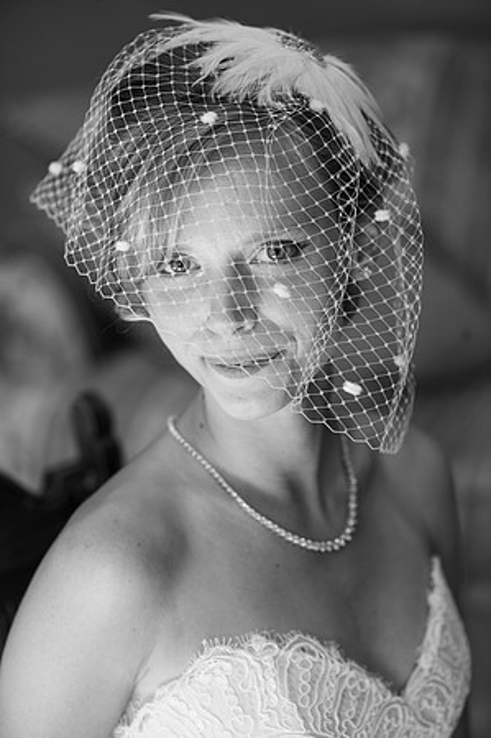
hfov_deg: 13.0
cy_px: 369
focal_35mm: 105
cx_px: 246
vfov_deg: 19.5
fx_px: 2153
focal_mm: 105
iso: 800
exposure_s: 1/80
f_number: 4
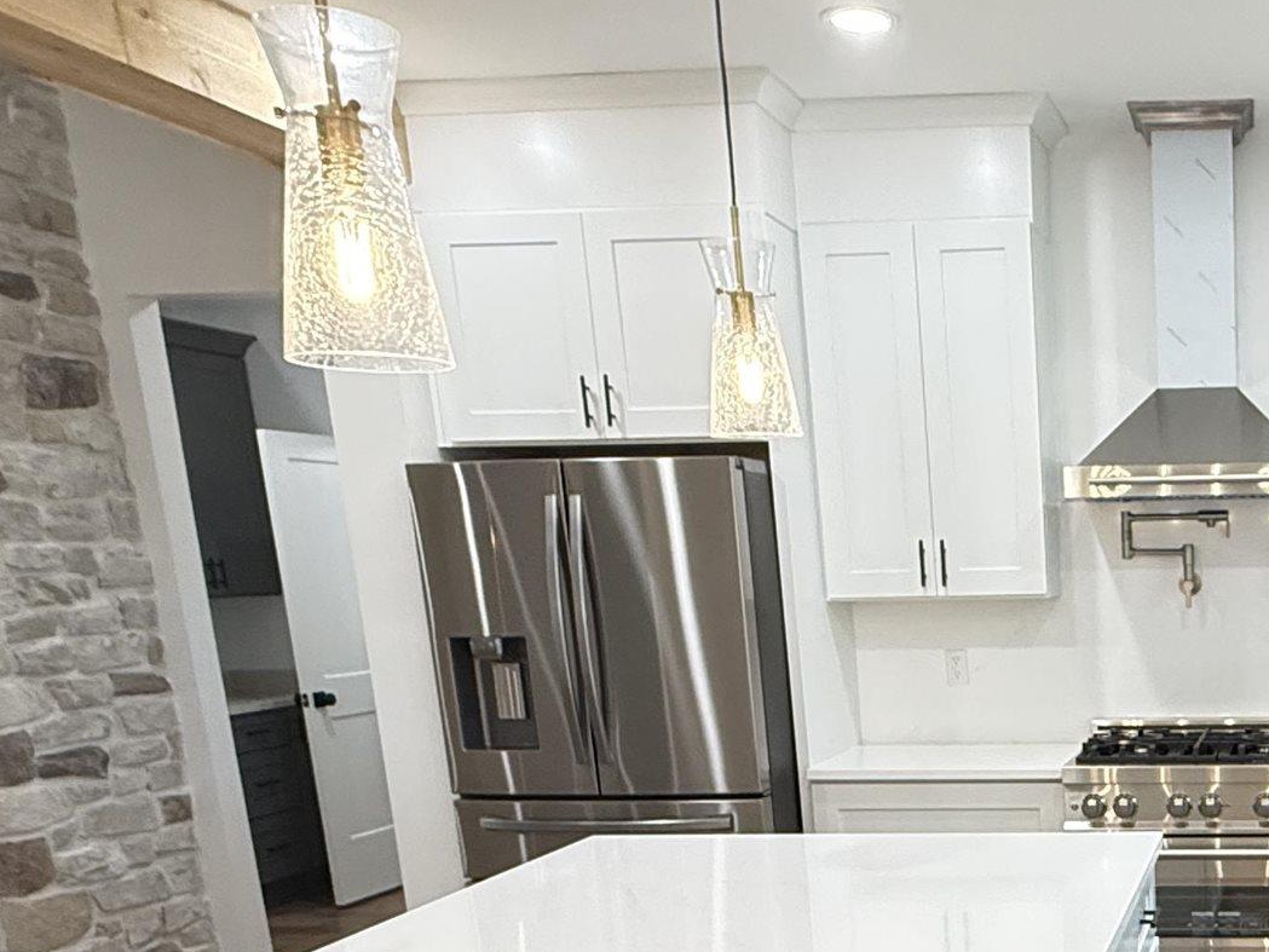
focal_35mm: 41
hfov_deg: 40.9
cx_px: 1219
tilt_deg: -14.3
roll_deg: +0.4
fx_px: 1503
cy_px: 940
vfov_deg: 32.5
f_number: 2.2
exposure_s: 1/120
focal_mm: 2.22
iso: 500
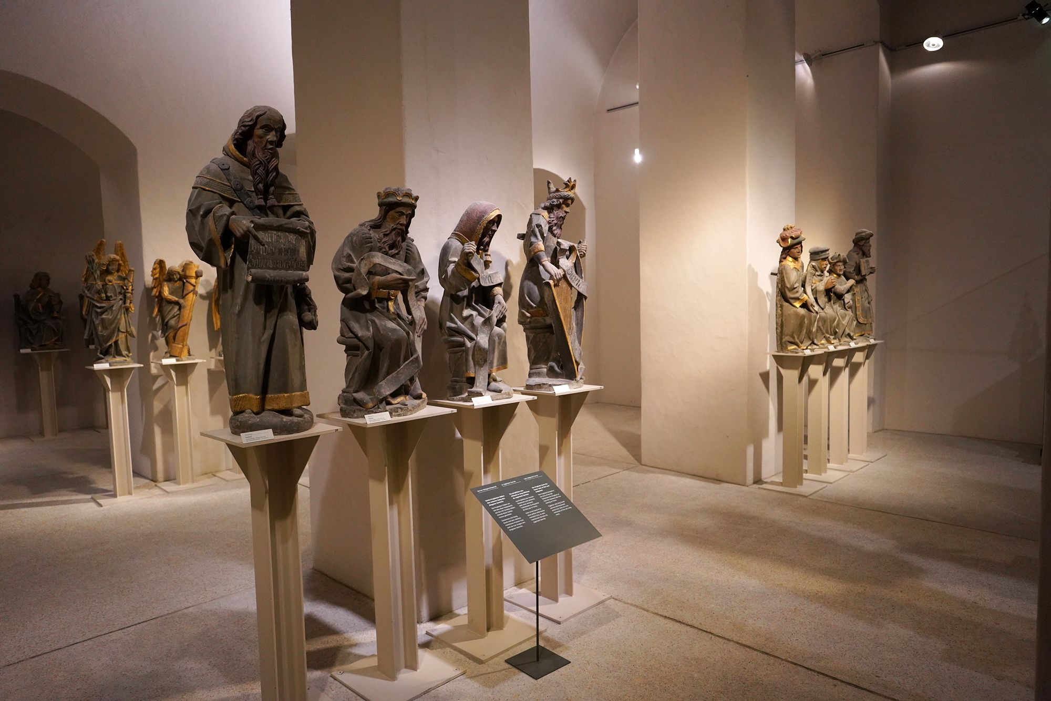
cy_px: 350
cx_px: 526
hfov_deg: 73.7
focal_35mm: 24
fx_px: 701
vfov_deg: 53.1
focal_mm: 24
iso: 3200
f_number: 3.5
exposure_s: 1/80
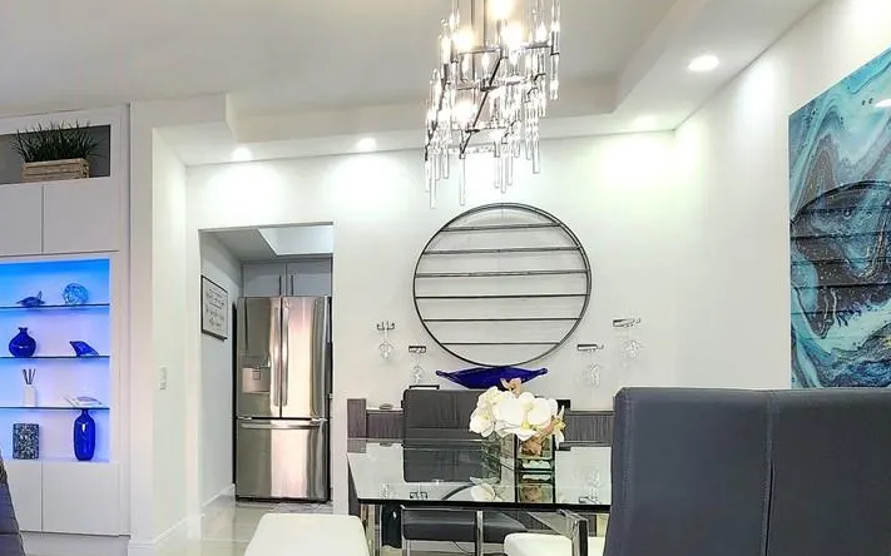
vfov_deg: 39.9
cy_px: 389
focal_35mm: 31
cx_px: 128
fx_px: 753
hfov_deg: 55.1
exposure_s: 1/60.2
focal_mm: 2.2
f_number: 2.2
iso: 100
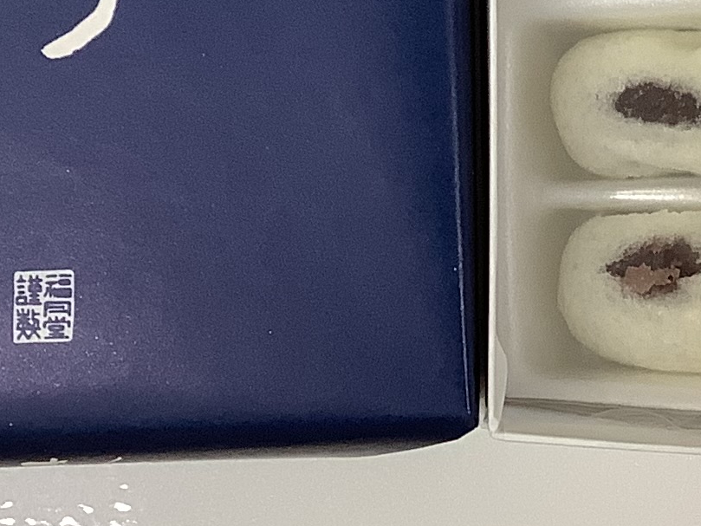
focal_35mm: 125
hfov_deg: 15.7
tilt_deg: -81.0
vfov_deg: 11.2
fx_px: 2532
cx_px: 484
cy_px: -373
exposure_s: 1/50
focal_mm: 3.3
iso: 64
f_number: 2.4
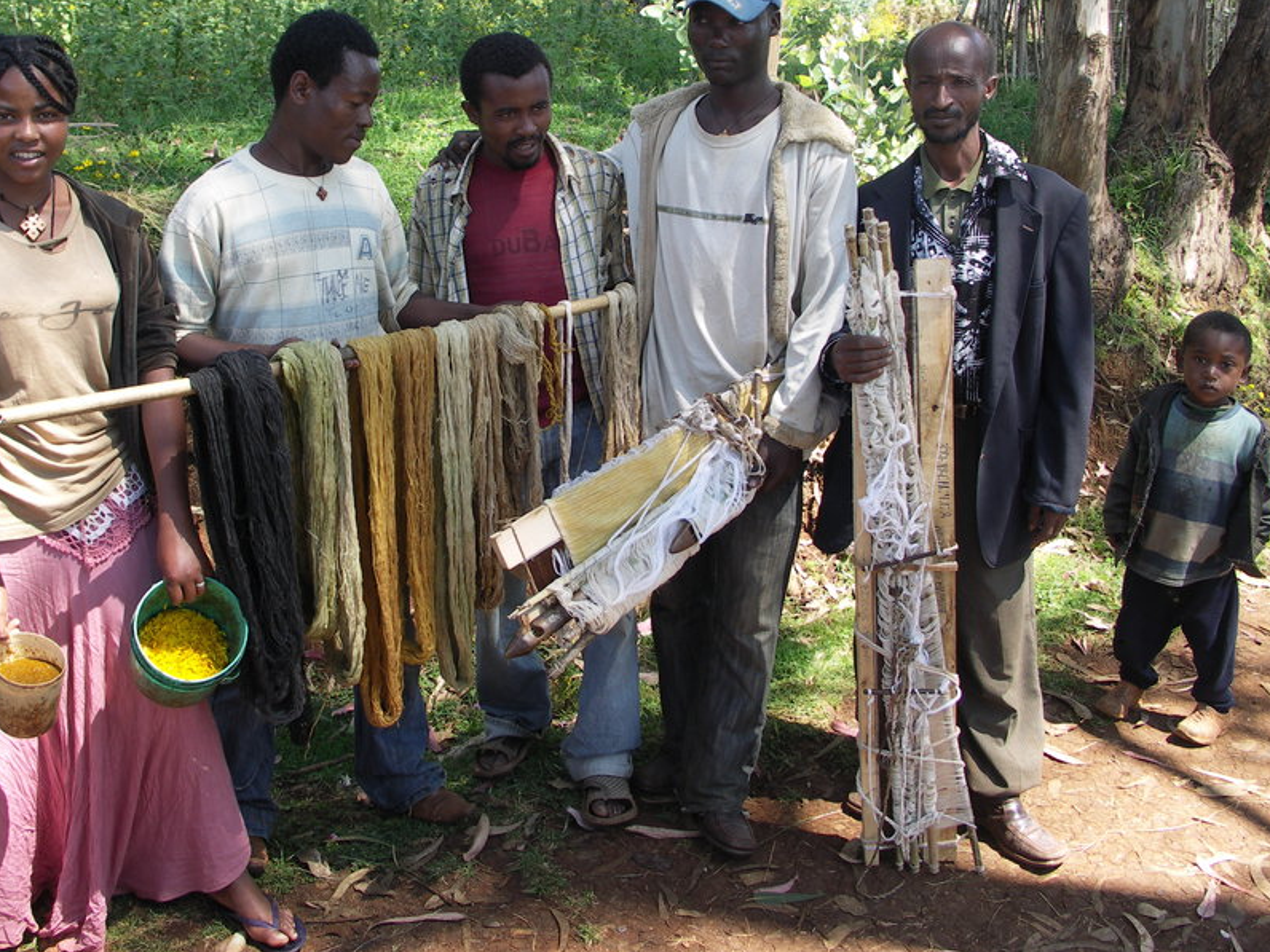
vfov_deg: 39.4
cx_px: 520
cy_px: 354
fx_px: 1321
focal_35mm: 36
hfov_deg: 51.1
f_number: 3.5
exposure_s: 1/100
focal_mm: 7.2
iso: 50
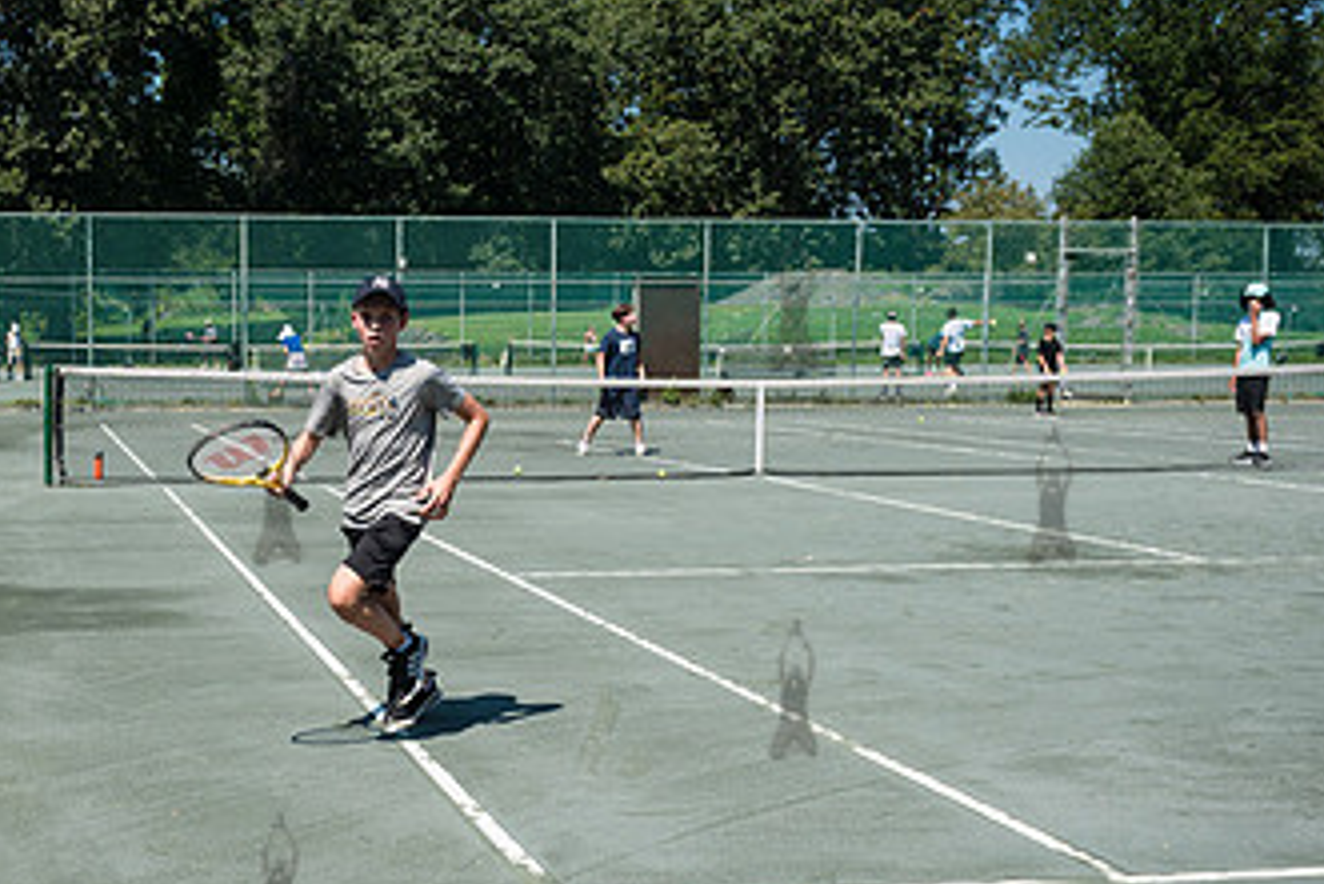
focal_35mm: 49
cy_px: 494
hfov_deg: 38.9
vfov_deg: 27.5
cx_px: 276
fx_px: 1803
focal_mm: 24
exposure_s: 1/640
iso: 125
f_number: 5.6
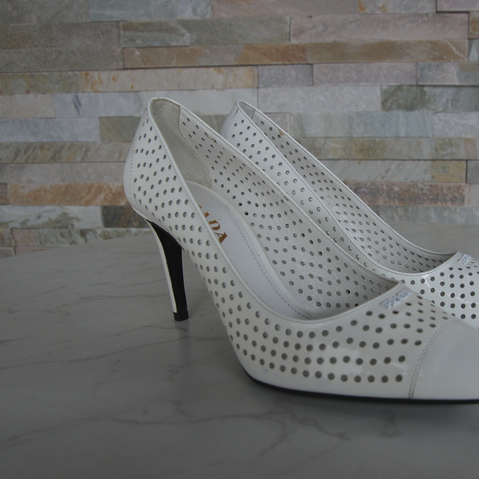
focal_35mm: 33
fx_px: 511
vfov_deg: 50.2
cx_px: 359
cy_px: 240
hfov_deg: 48.3
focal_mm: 17
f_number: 6.3
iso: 200
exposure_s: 1/60
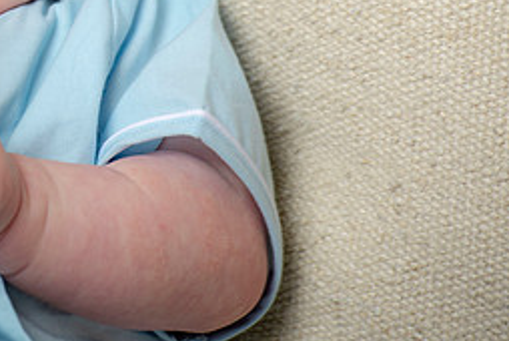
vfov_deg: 2.5
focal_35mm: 546
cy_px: -26
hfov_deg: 3.8
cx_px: -149
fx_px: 7729
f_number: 5.6
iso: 250
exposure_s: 1/200
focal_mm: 200
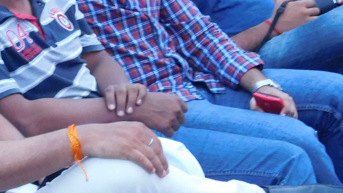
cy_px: 69
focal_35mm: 158
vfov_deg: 7.7
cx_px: 21
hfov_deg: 13.5
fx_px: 1437
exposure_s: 1/8
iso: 500
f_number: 4
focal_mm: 10.4
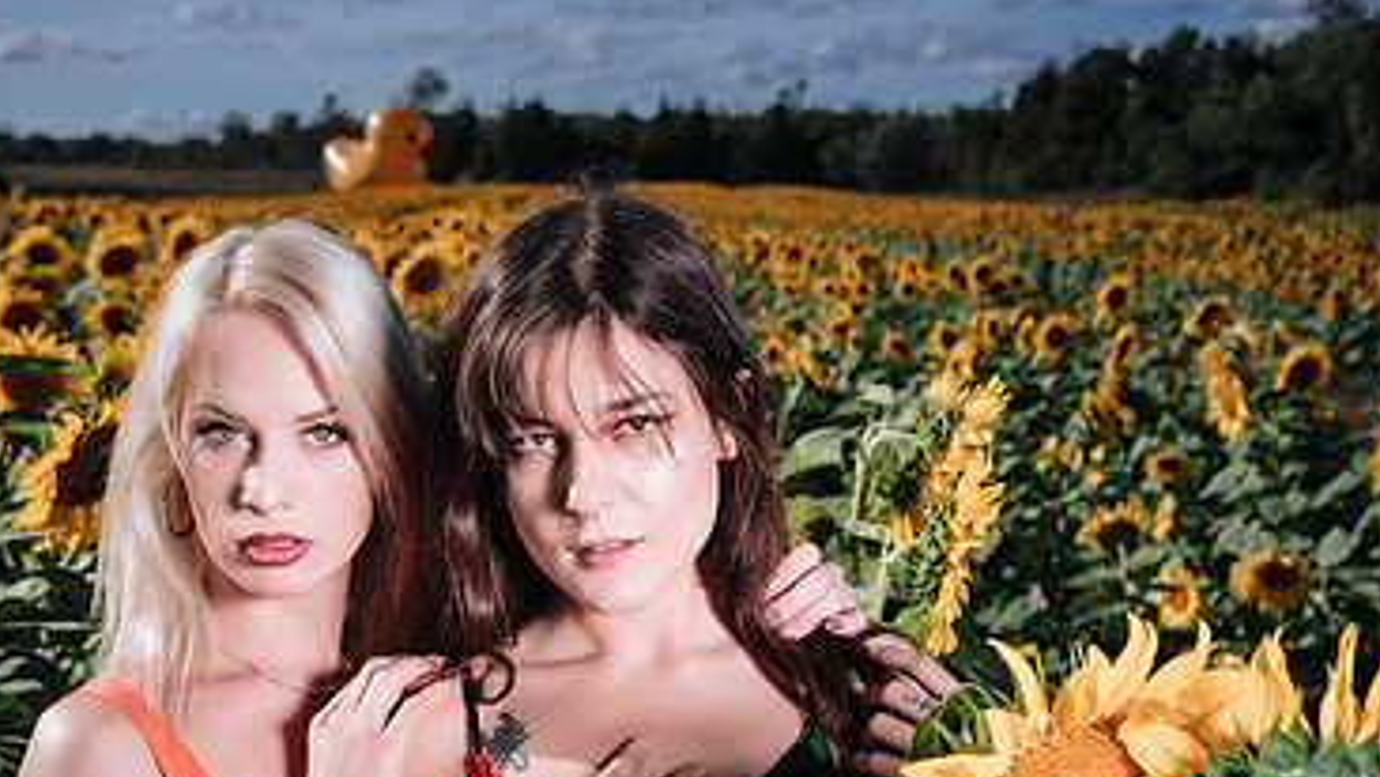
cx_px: 618
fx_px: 2123
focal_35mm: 58
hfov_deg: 36.0
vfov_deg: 20.7
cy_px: 455
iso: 64
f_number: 5
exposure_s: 1/250
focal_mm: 34
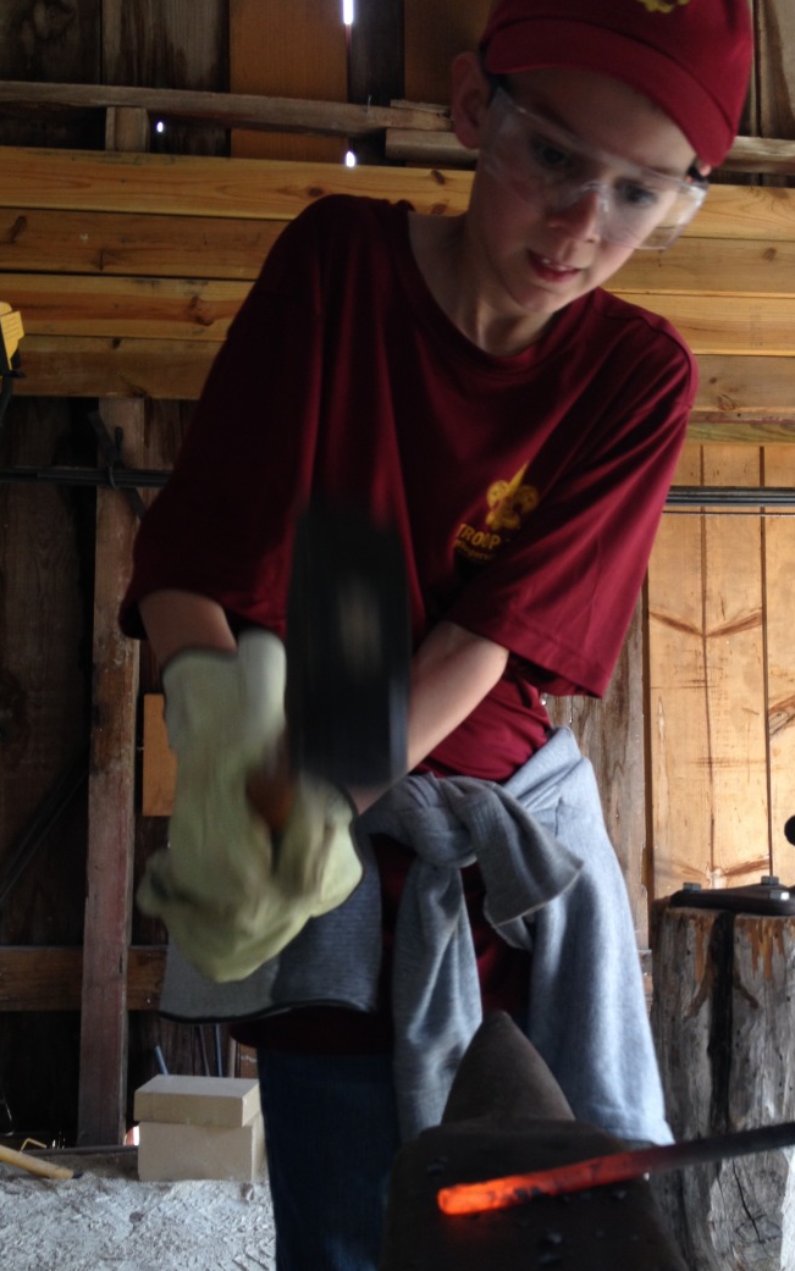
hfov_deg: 33.6
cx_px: 446
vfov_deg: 51.5
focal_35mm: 38
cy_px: 646
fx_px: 1317
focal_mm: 4.28
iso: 50
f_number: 2.4
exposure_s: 1/50
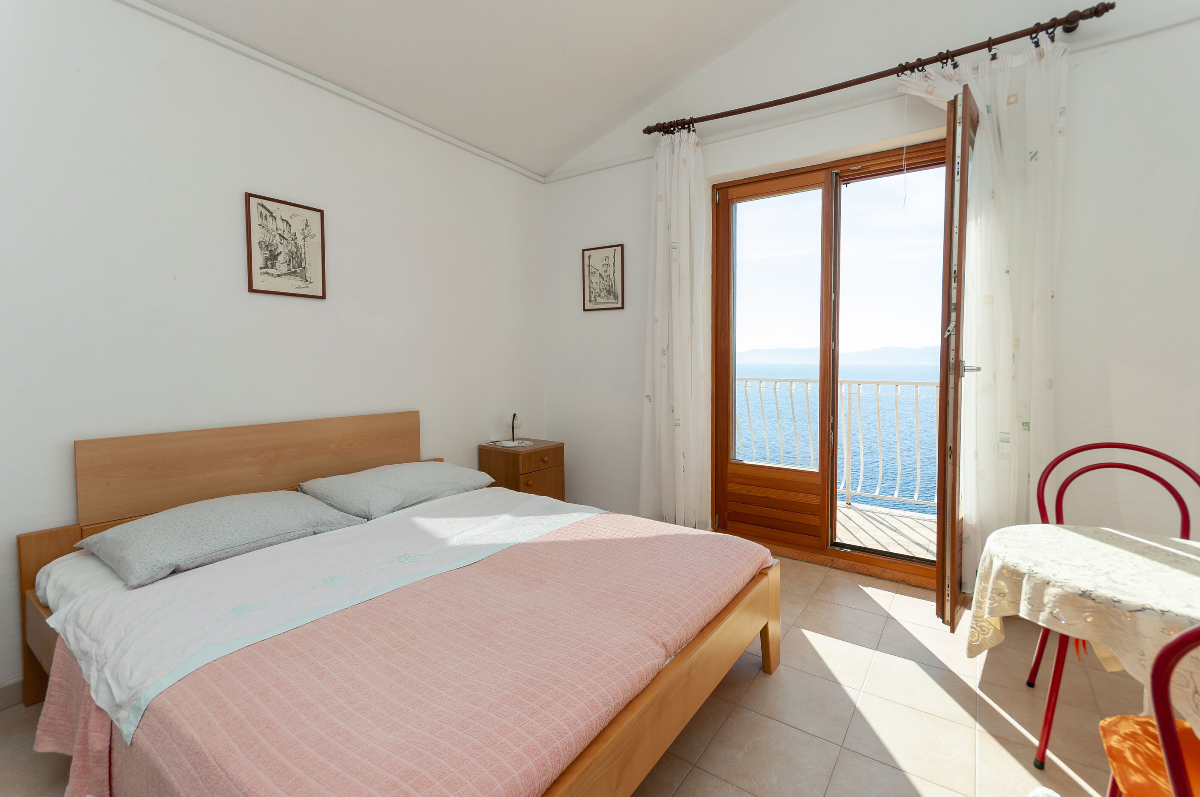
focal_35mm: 15
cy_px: 398
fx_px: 499
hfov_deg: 100.5
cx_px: 600
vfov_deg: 77.2
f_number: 8
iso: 100
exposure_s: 1/200
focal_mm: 10
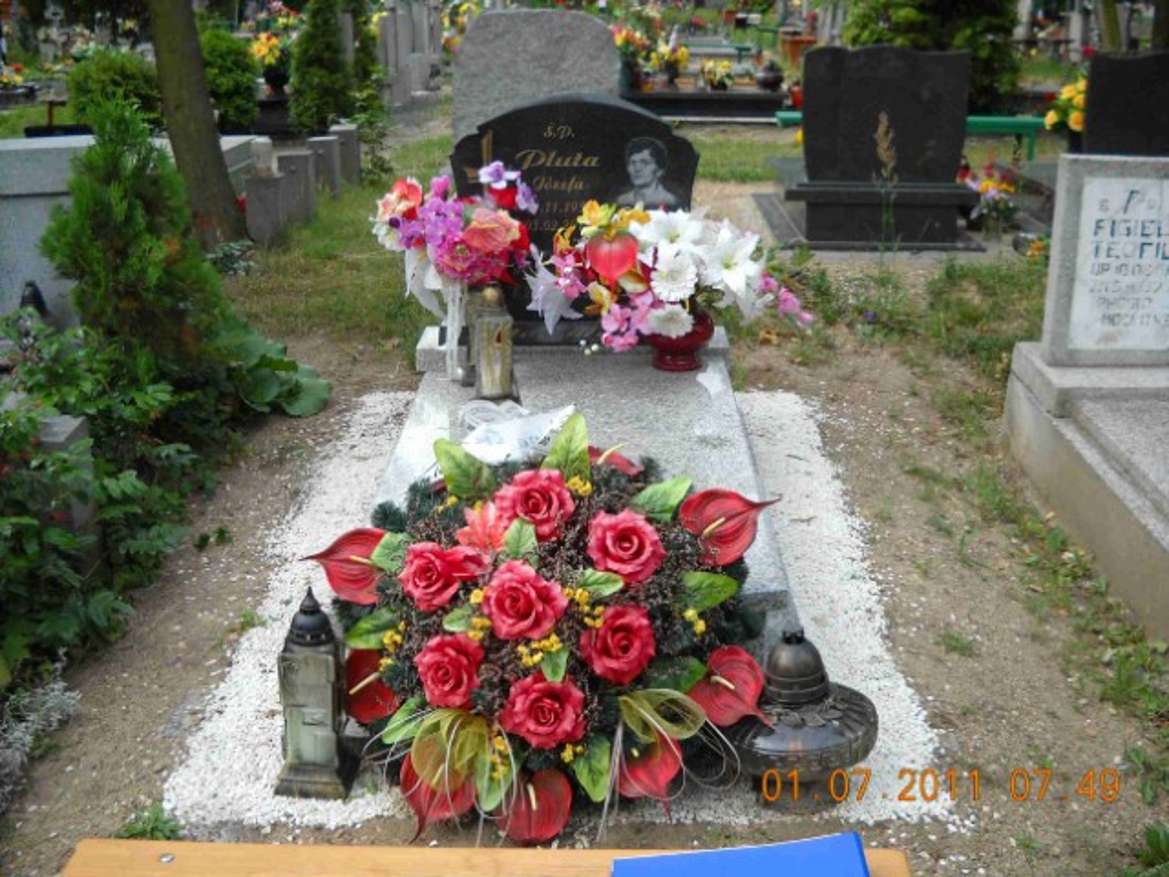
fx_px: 1385
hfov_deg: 45.8
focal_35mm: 41
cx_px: 584
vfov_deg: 35.1
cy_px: 438
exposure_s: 1/176
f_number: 3.1
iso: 64
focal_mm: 6.72
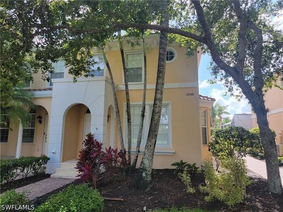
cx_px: 142
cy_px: 106
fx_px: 196
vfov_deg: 56.8
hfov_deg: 71.6
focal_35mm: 24
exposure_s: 1/243
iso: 16
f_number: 1.8
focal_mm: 6.7
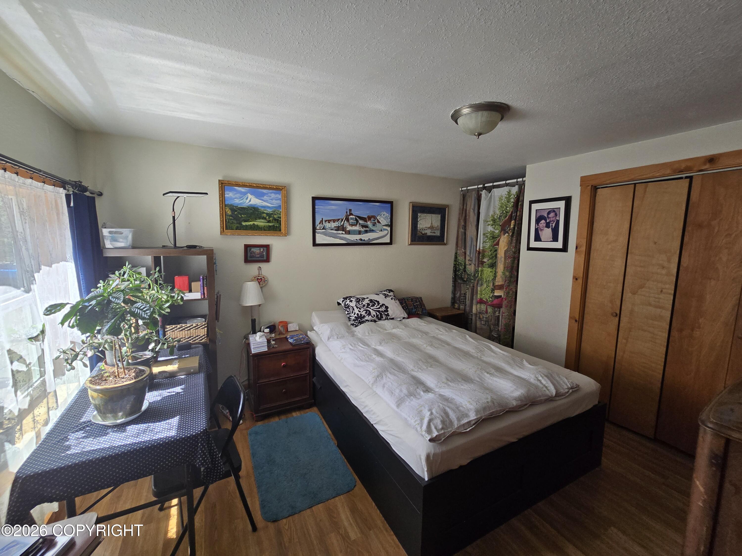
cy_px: 278
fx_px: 279
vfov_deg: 89.9
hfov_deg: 106.2
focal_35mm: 13
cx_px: 371
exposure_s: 1/120
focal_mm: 2.2
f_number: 2.2
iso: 100
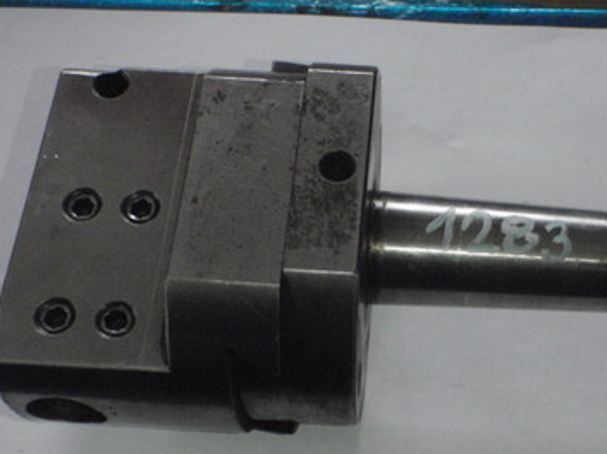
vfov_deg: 29.5
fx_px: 858
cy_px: 289
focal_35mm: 49
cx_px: 404
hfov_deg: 38.5
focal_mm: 6.53
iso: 800
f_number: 4.1
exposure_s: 1/125
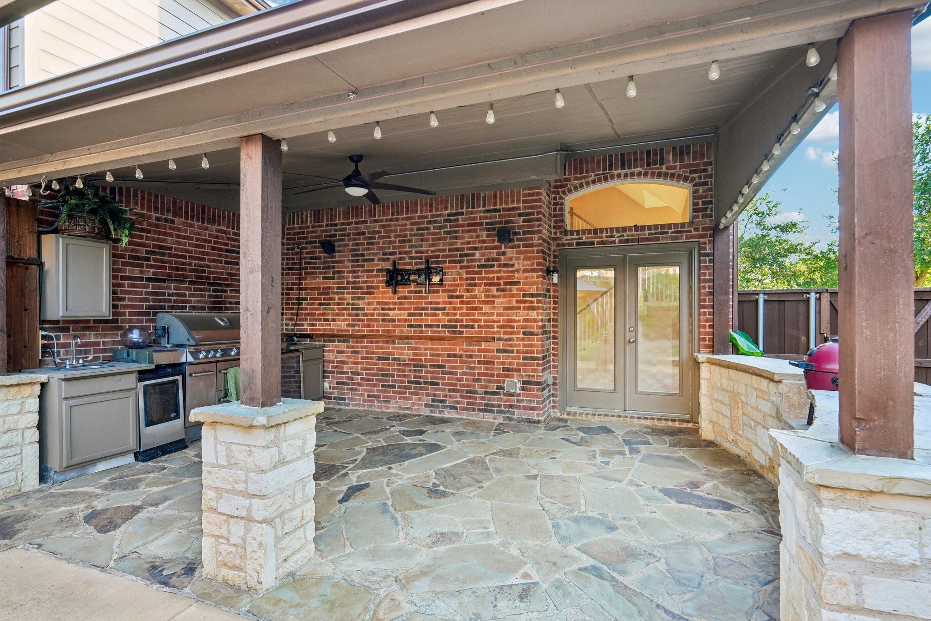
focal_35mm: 17
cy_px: 310
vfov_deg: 70.4
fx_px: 440
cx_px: 466
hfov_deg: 93.3
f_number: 8
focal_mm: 17
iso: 400
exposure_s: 1/25
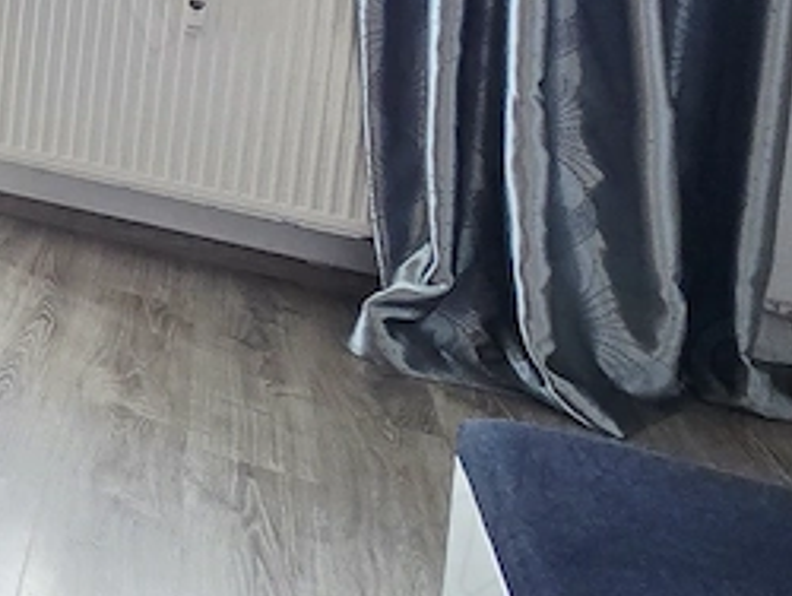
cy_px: -187
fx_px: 1191
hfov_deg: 21.3
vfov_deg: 24.4
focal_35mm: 52
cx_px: -678
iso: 80
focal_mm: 2.2
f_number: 2.2
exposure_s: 1/50.3
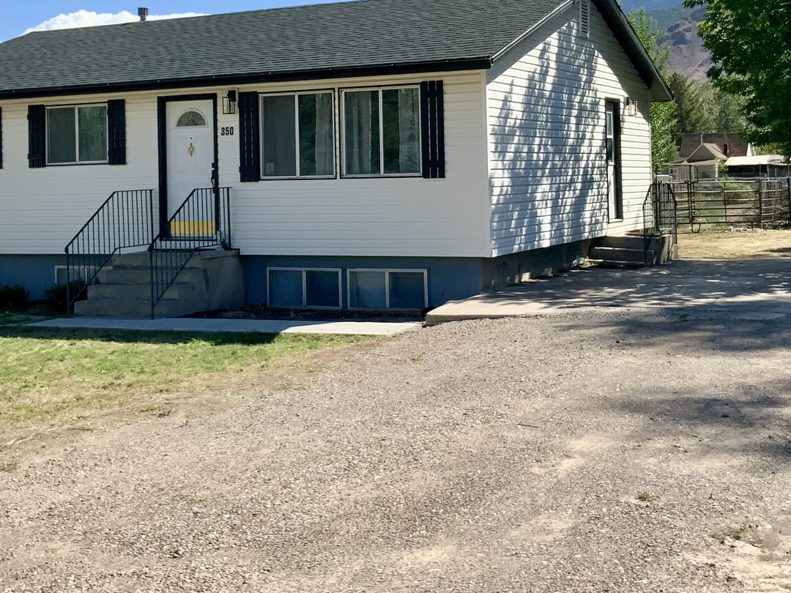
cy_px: 163
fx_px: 1257
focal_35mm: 55
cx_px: 356
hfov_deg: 34.9
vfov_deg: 26.3
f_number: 1.8
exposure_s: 1/1912
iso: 16
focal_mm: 3
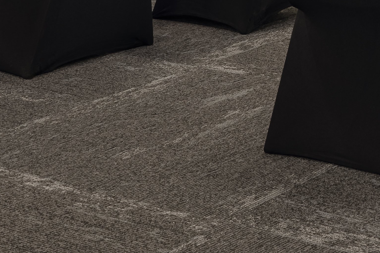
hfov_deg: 14.4
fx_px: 1442
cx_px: 495
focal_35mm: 137
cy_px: -258
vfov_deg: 9.4
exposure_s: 3
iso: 32
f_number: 10
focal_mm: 25.5
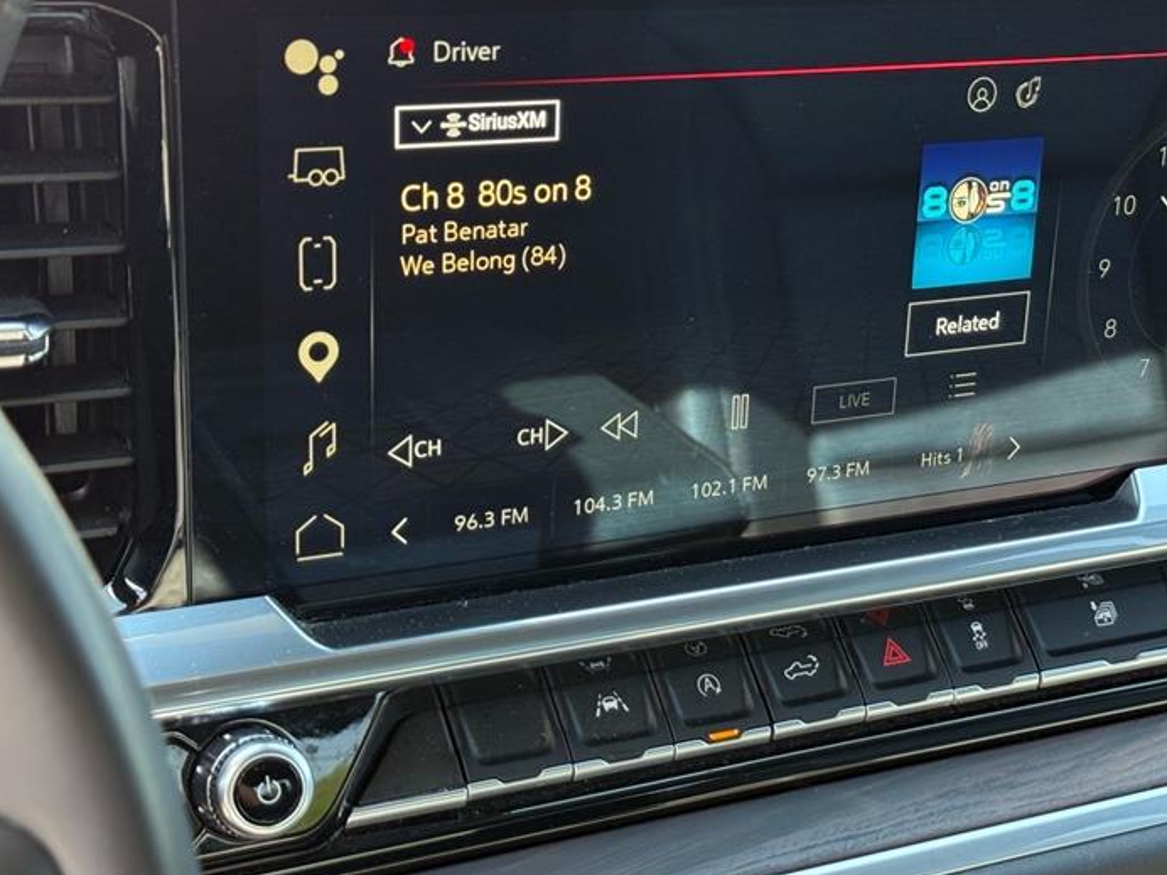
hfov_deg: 27.2
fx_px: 2394
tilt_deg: -23.1
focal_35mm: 71
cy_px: 504
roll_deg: -7.7
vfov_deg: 20.7
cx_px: 777
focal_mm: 6.76
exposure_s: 1/79
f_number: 1.78
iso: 200
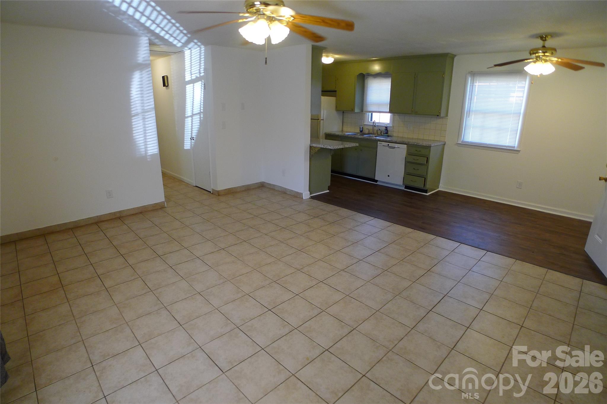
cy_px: 202
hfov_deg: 73.7
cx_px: 304
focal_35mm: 24
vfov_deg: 53.1
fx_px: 405
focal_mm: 5.1
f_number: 2
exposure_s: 1/60
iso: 200
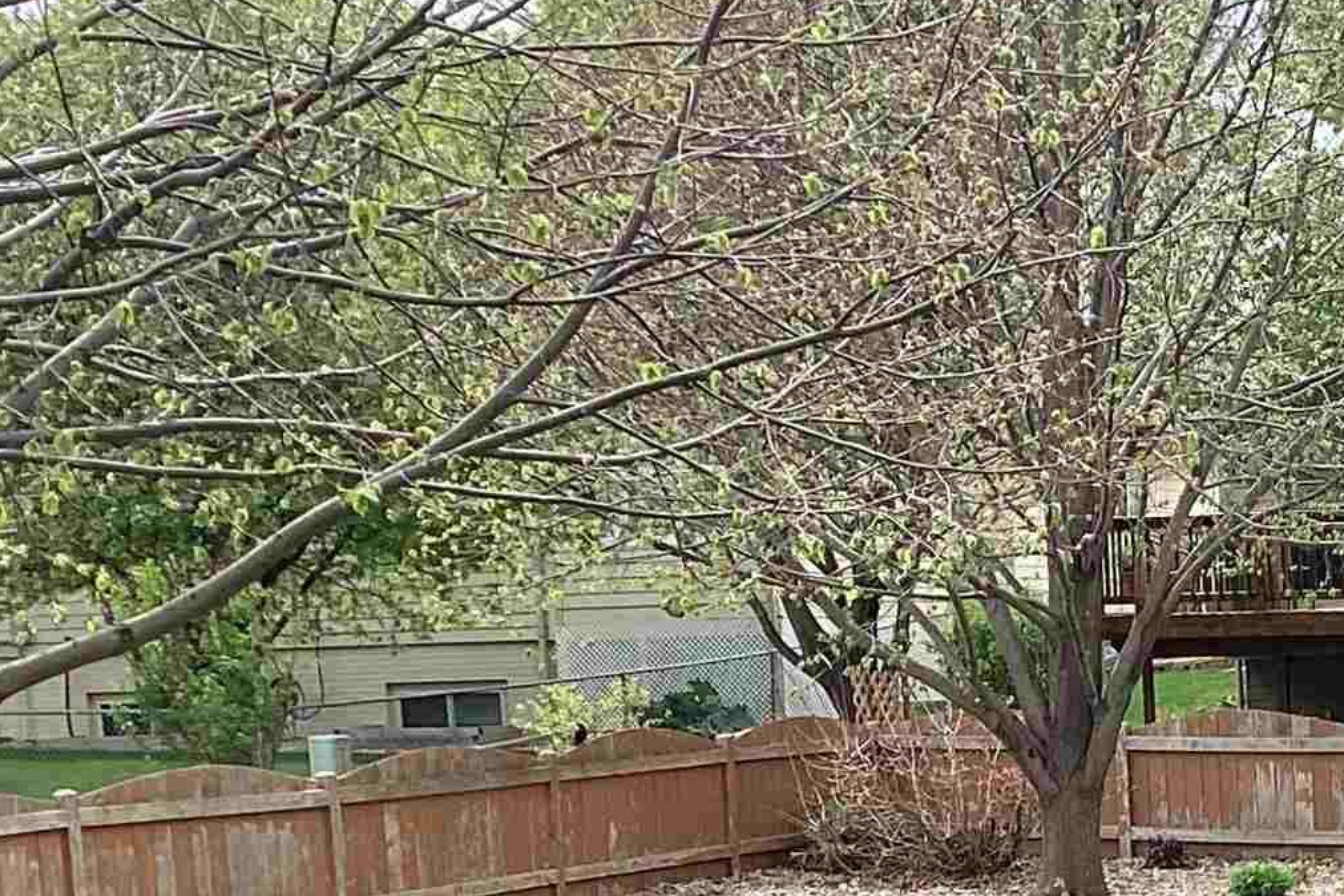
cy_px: 1046
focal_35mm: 98
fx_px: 3658
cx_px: 1421
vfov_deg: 13.6
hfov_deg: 20.0
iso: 25
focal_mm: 3.3
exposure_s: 1/488
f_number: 2.4
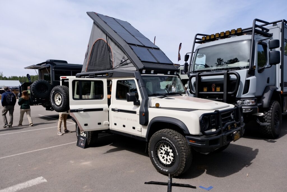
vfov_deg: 53.1
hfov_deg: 73.7
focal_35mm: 24
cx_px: 144
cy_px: 96
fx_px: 191
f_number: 5.6
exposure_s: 1/950
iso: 320
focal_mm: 16
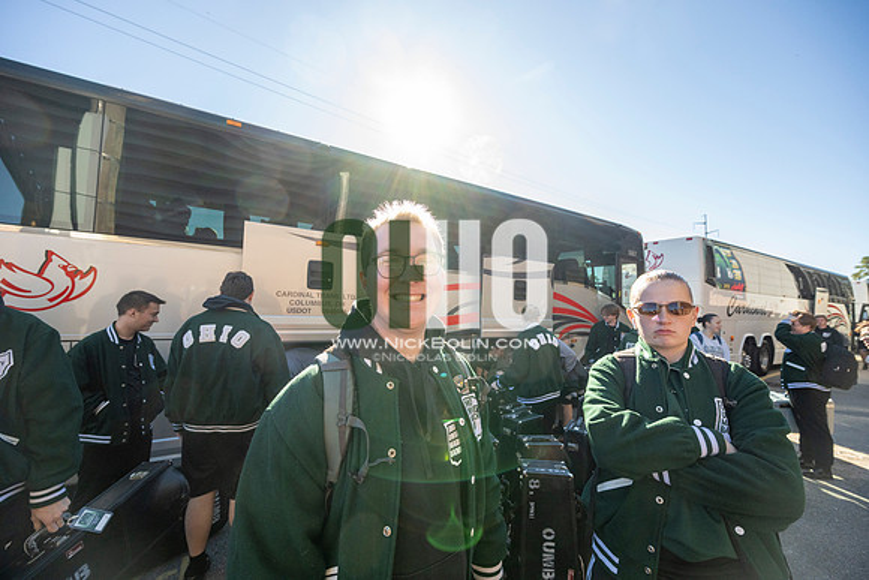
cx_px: 434
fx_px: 338
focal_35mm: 14
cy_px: 290
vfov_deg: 81.2
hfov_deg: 104.2
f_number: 5
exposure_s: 1/2000
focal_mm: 14
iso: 1250
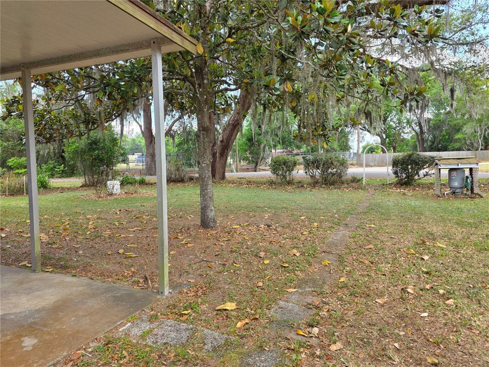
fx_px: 325
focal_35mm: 23
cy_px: 184
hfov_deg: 73.9
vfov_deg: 58.9
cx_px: 244
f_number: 1.7
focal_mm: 6.3
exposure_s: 1/359
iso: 50
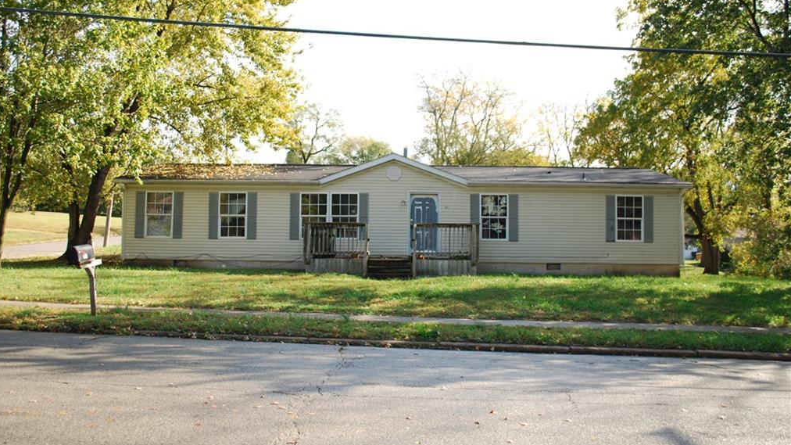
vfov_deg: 33.7
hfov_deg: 56.6
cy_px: 199
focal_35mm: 35
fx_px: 734
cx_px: 392
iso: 100
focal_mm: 22
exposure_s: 1/200
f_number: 4
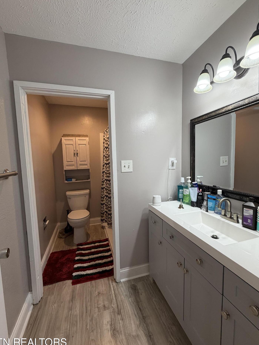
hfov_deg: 81.7
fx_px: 150
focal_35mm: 15
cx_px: 127
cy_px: 174
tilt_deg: -5.6
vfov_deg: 98.2
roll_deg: +1.1
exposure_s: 1/120
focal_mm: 2.22
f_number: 2.2
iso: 200
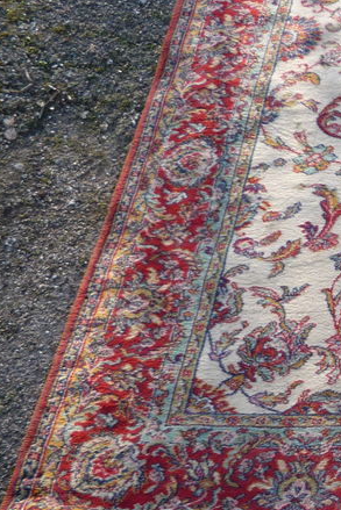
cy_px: 340
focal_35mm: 71
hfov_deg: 16.7
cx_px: 566
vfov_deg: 28.3
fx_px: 1008
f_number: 3.3
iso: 100
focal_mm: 5.2
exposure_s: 1/100
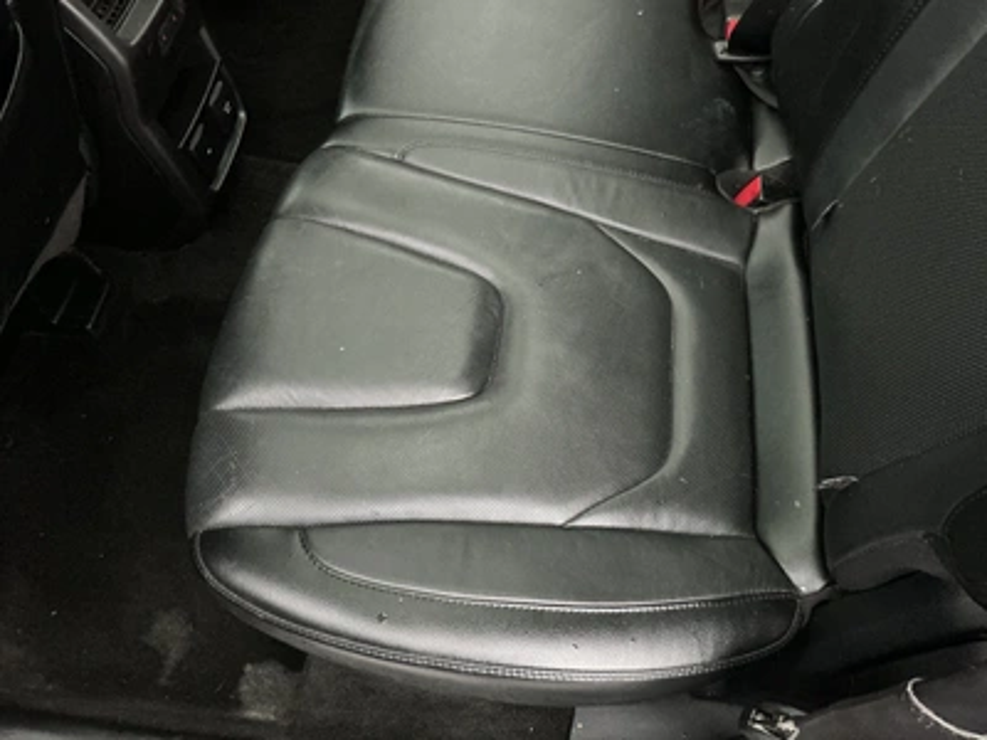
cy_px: 370
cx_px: 494
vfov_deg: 49.7
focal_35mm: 28
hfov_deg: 63.4
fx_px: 798
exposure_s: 1/26
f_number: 1.8
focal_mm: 3
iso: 640
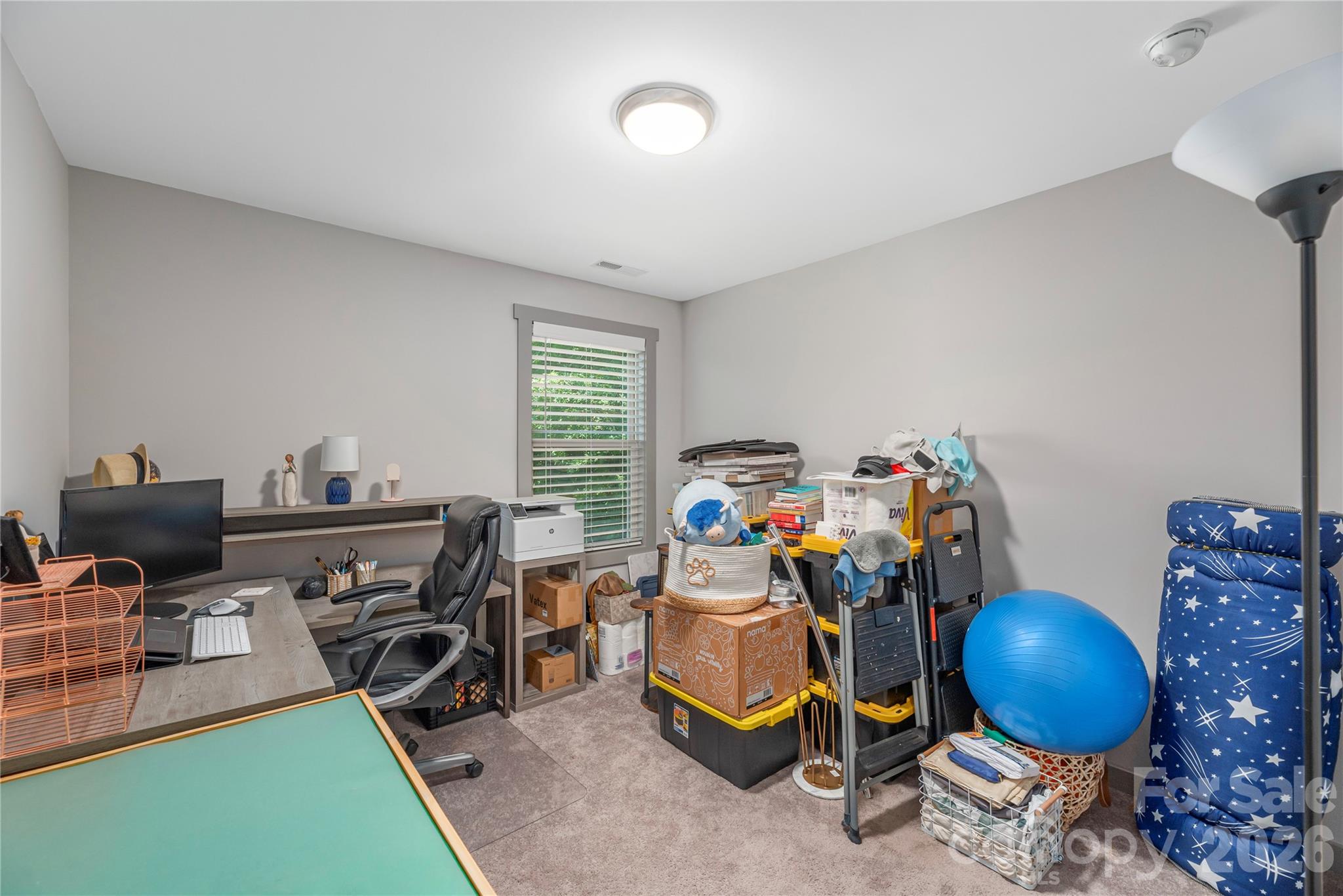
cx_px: 672
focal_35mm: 14
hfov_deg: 104.2
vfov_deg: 81.2
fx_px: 522
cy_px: 448
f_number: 8
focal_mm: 14
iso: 320
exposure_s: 1/5
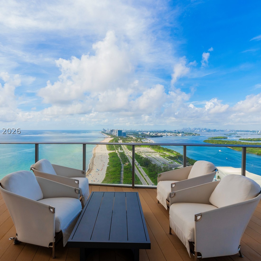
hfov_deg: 70.2
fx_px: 185
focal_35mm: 22
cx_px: 114
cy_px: 130
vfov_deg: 70.5
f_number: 6.3
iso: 320
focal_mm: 11
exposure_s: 1/500
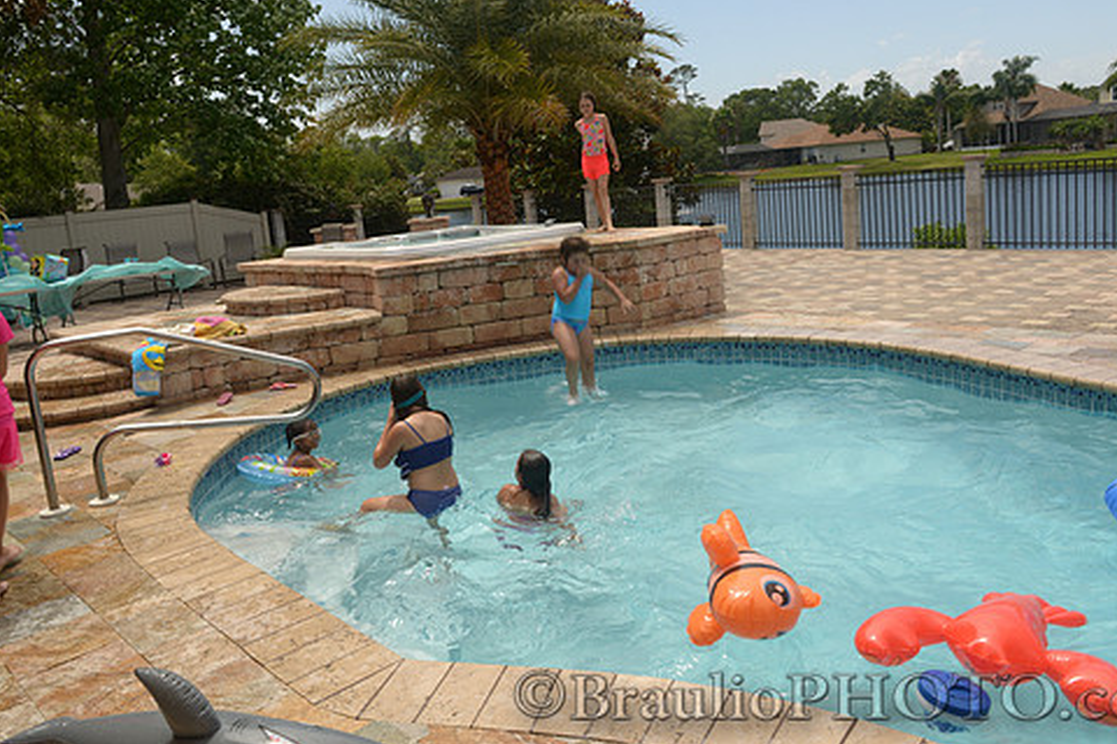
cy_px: 308
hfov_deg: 63.6
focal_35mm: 29
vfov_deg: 44.8
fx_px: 900
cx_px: 572
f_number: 13
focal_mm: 24
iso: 180
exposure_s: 1/160
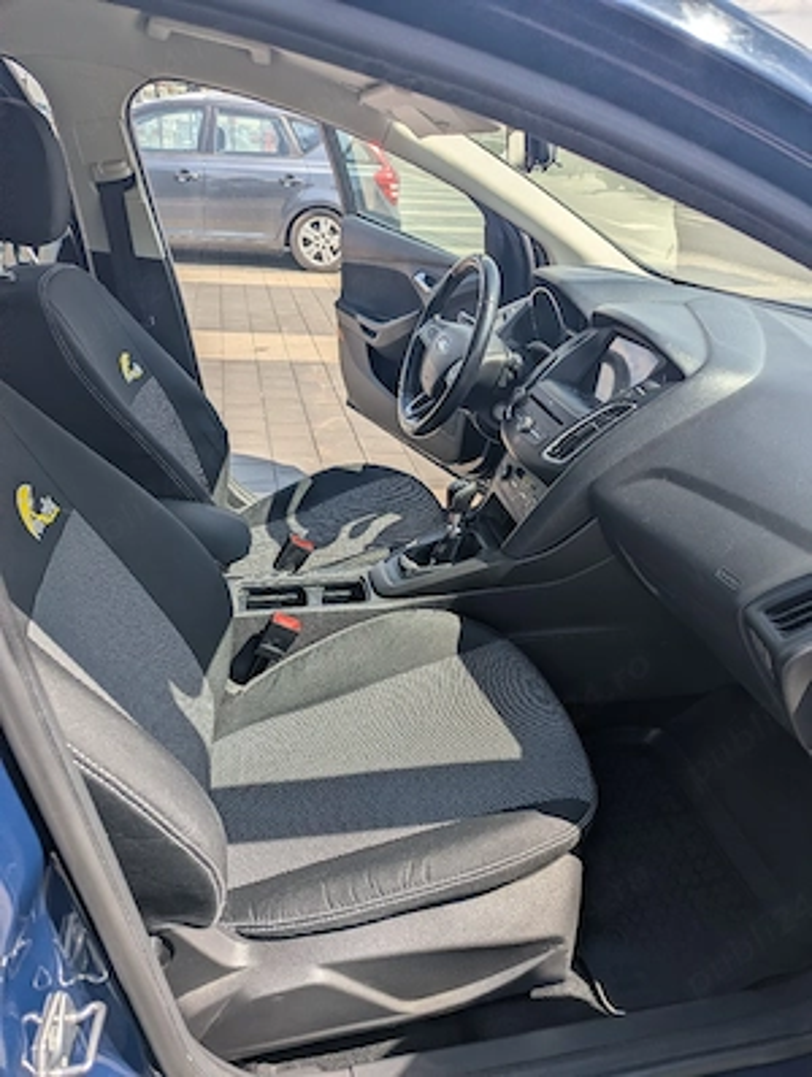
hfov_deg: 57.0
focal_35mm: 24
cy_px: 538
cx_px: 406
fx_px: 748
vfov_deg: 71.5
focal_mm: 6.81
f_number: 1.85
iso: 46
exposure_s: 1/2000
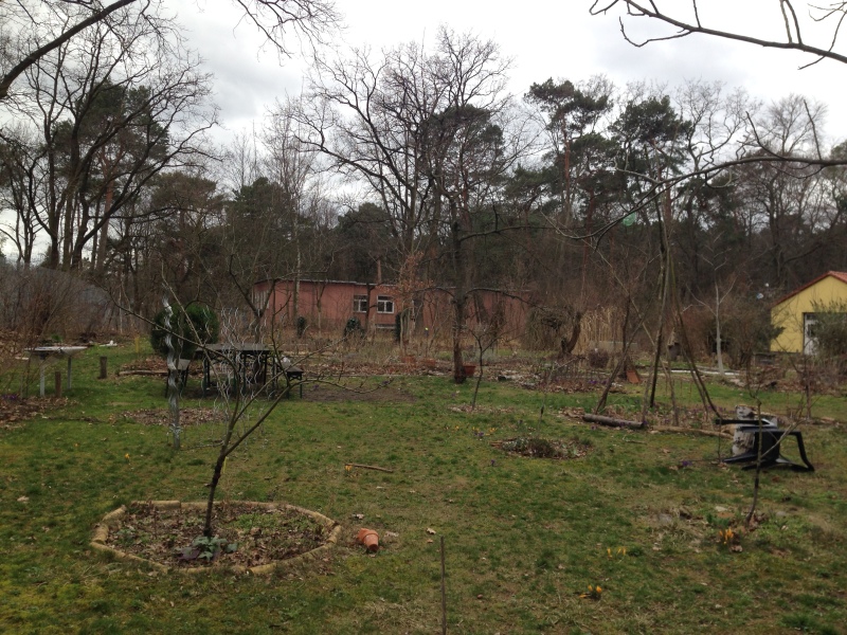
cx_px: 424
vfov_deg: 42.9
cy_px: 318
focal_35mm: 33
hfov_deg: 55.4
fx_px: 807
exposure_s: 1/199
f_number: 2.4
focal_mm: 4.12
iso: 50
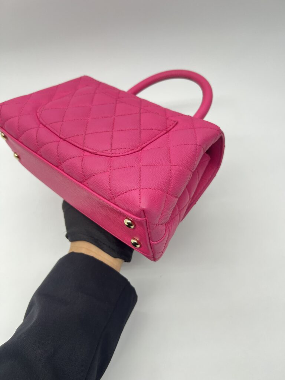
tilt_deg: -48.6
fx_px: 285
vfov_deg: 67.3
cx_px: 142
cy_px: 190
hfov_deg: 53.1
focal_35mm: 26
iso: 40
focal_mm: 5.7
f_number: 1.5
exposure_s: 1/100
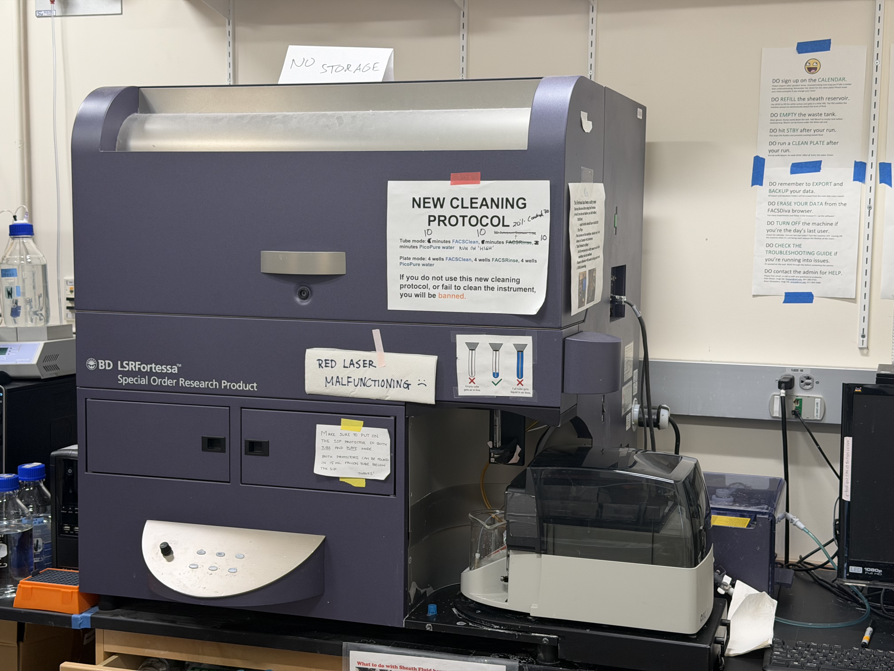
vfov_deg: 30.3
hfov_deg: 39.7
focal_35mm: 48
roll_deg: -1.5
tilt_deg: -5.4
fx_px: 1240
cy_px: 336
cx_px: 447
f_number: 1.78
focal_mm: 6.76
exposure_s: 1/61
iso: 100
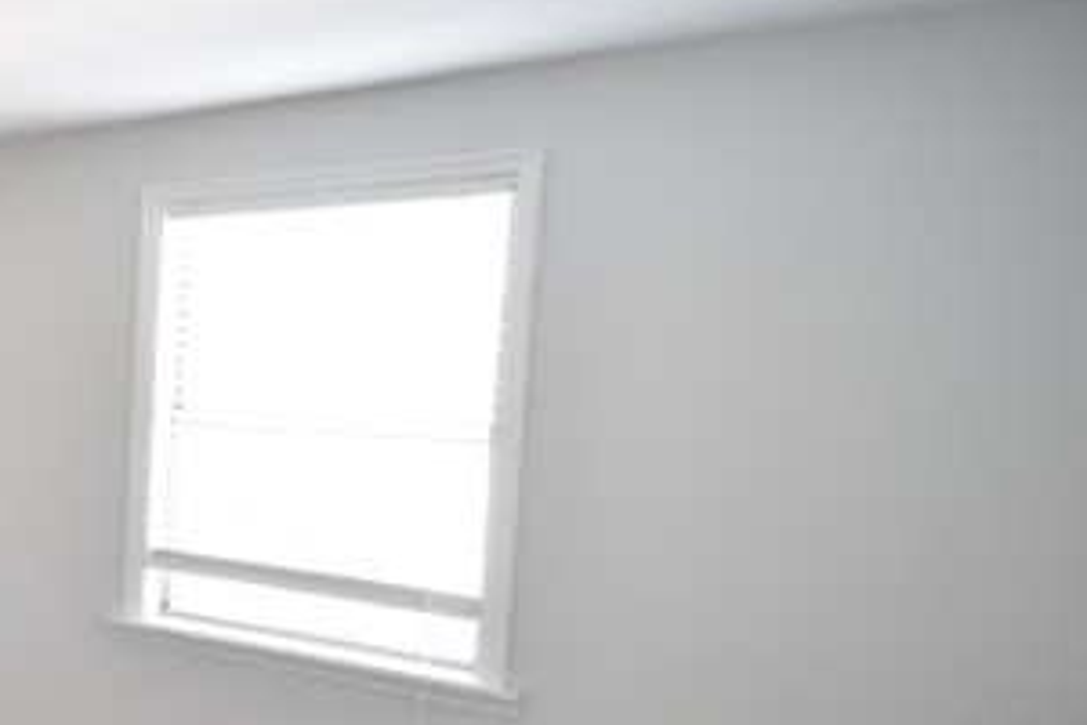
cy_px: 439
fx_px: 1087
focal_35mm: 36
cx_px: -178
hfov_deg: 40.0
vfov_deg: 36.7
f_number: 3.5
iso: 800
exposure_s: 1/60
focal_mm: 10
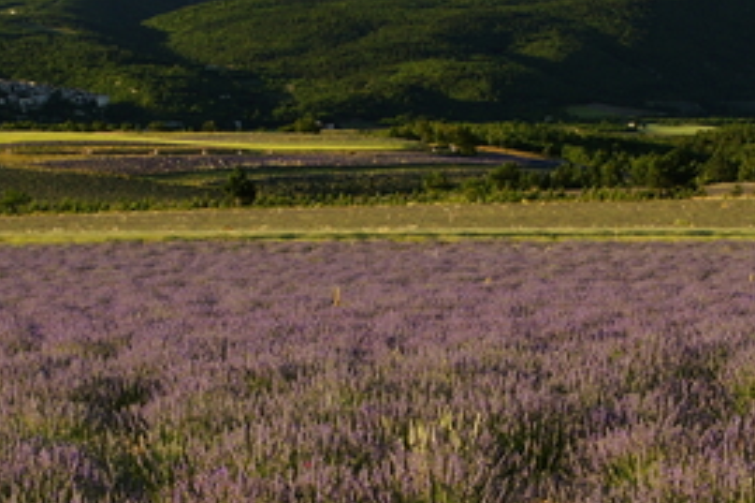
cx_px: 356
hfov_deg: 17.7
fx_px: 2431
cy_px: 414
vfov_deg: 11.7
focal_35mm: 116
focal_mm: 26
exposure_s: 1/80
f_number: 9
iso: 200
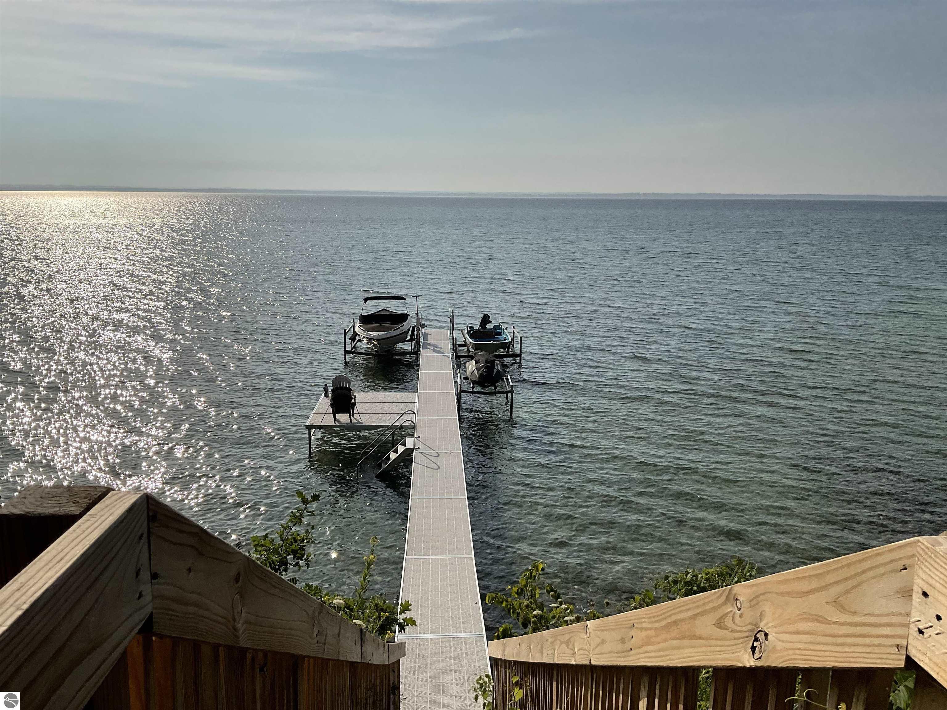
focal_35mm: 29
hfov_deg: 61.7
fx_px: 793
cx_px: 474
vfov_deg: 48.2
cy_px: 355
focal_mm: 3
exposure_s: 1/10204
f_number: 1.8
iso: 20
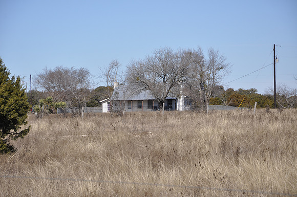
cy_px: 98
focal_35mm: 158
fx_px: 1298
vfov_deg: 8.7
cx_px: 148
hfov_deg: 13.1
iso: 200
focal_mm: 105
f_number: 8
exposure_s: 1/250
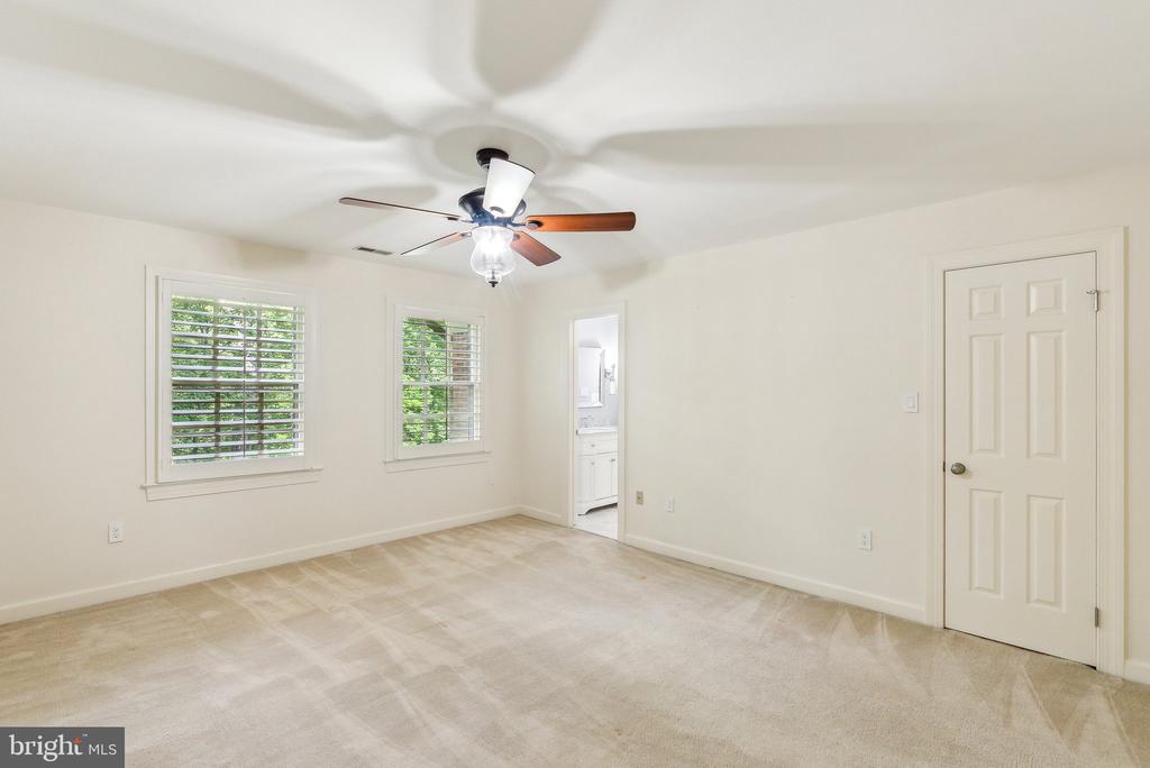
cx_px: 575
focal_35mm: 16
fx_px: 511
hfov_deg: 96.7
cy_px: 384
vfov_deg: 73.8
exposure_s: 1/125
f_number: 4
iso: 1600
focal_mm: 16
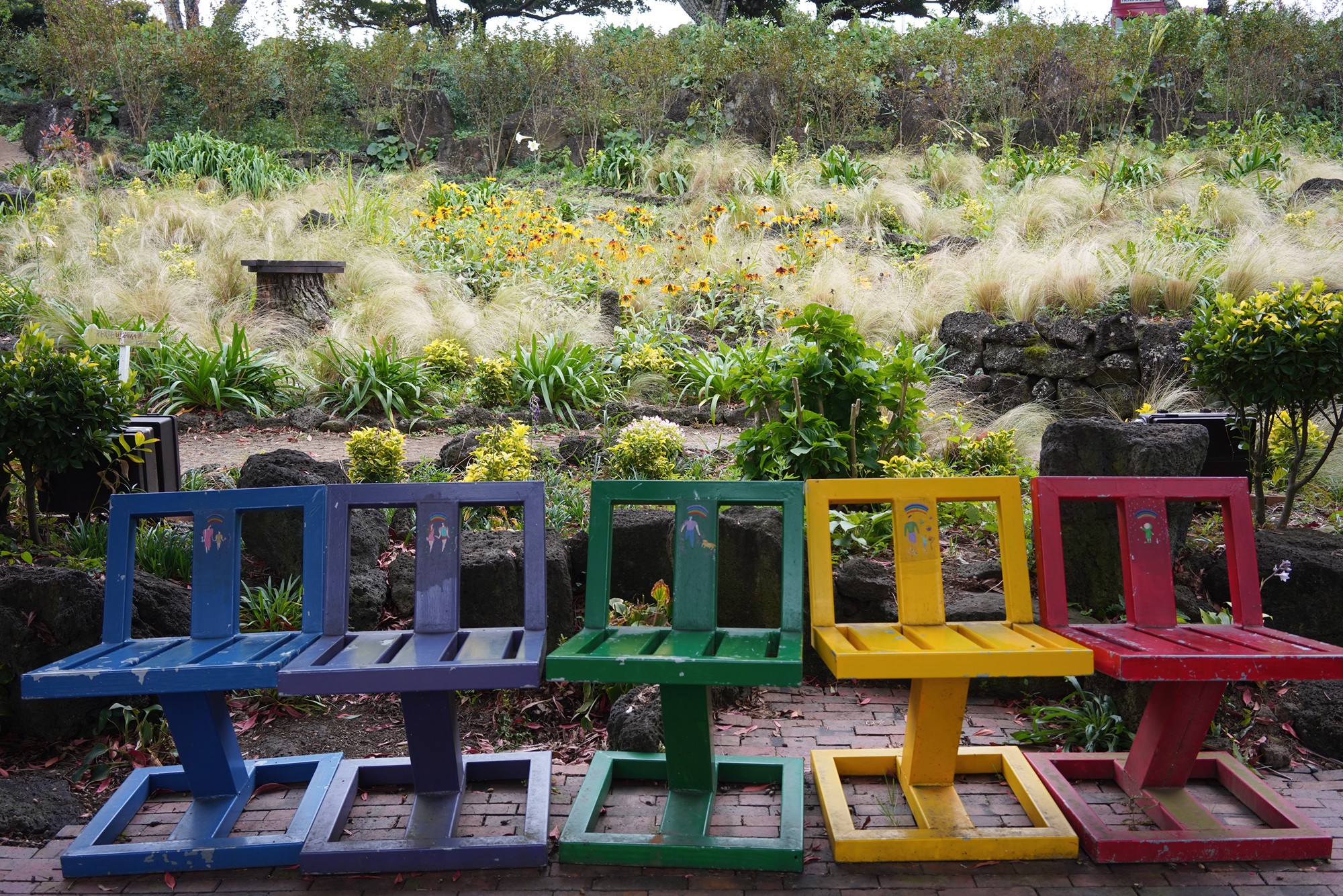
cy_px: 448
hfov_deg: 54.4
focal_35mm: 35
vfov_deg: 37.9
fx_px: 1306
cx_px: 672
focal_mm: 35
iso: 400
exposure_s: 1/100
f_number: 6.3
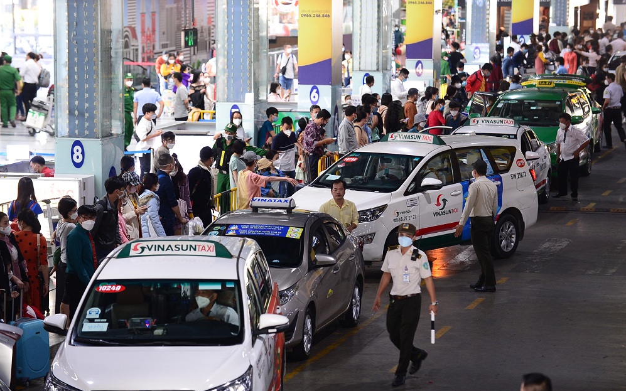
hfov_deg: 14.6
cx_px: 313
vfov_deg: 9.2
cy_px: 206
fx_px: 2440
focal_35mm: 143
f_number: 3.2
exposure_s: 1/80
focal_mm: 140
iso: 2500
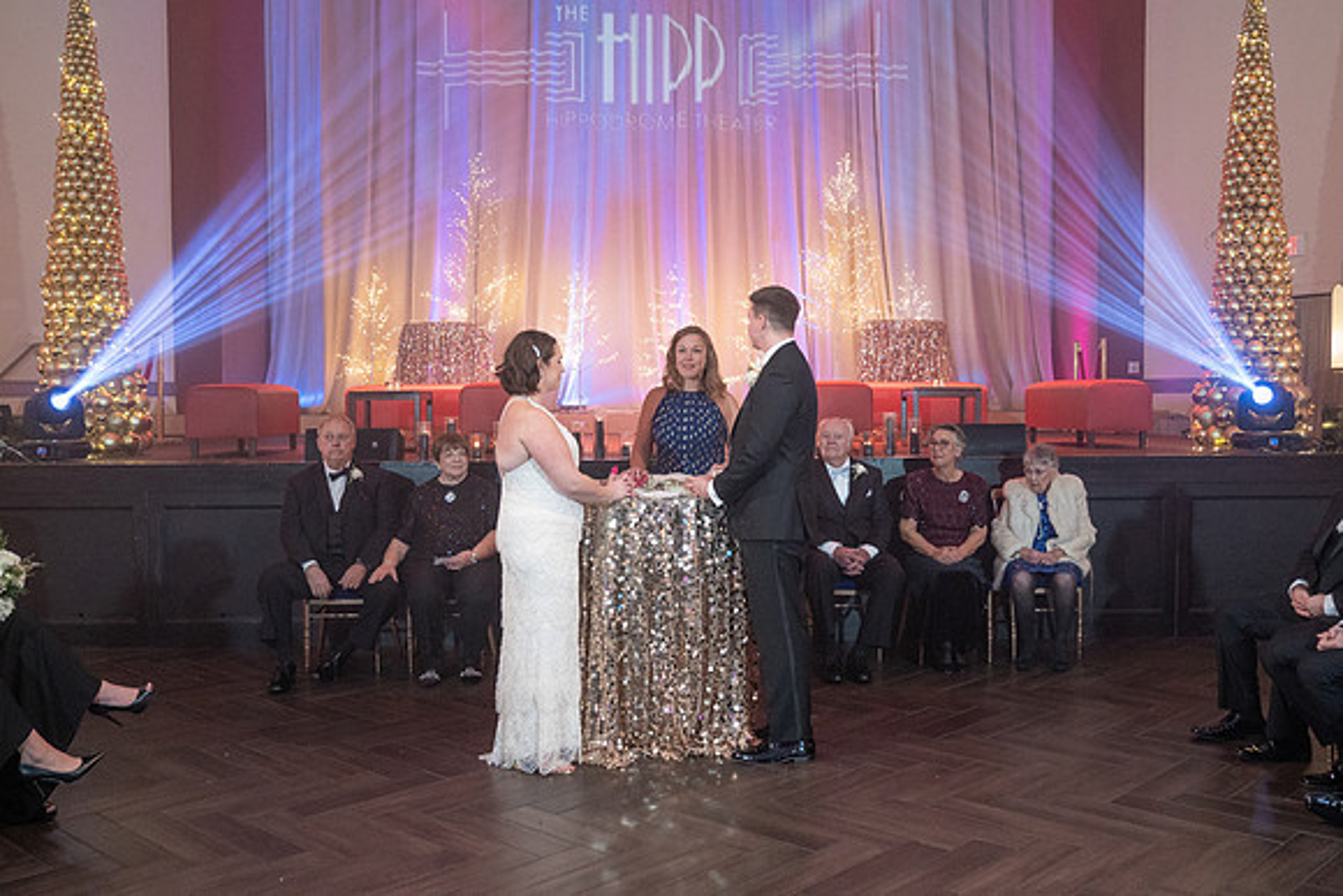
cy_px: 449
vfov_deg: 39.1
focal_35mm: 34
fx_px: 1263
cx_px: 702
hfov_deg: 56.0
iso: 4000
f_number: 4
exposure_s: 1/100
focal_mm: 31
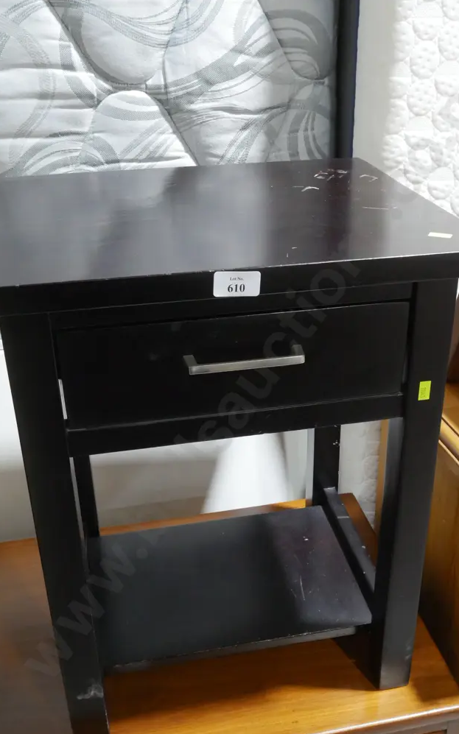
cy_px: 374
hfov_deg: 34.4
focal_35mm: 37
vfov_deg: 52.7
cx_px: 262
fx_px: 741
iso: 3200
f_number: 9
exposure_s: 1/50
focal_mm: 17
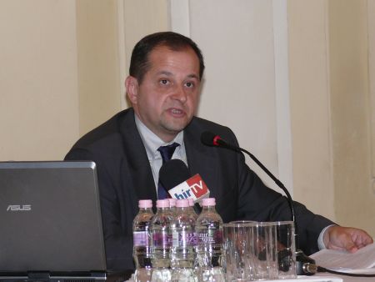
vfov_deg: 6.7
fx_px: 2417
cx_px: 188
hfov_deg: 8.9
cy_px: 141
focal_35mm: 223
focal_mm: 26.4
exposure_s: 1/30
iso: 100
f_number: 3.6
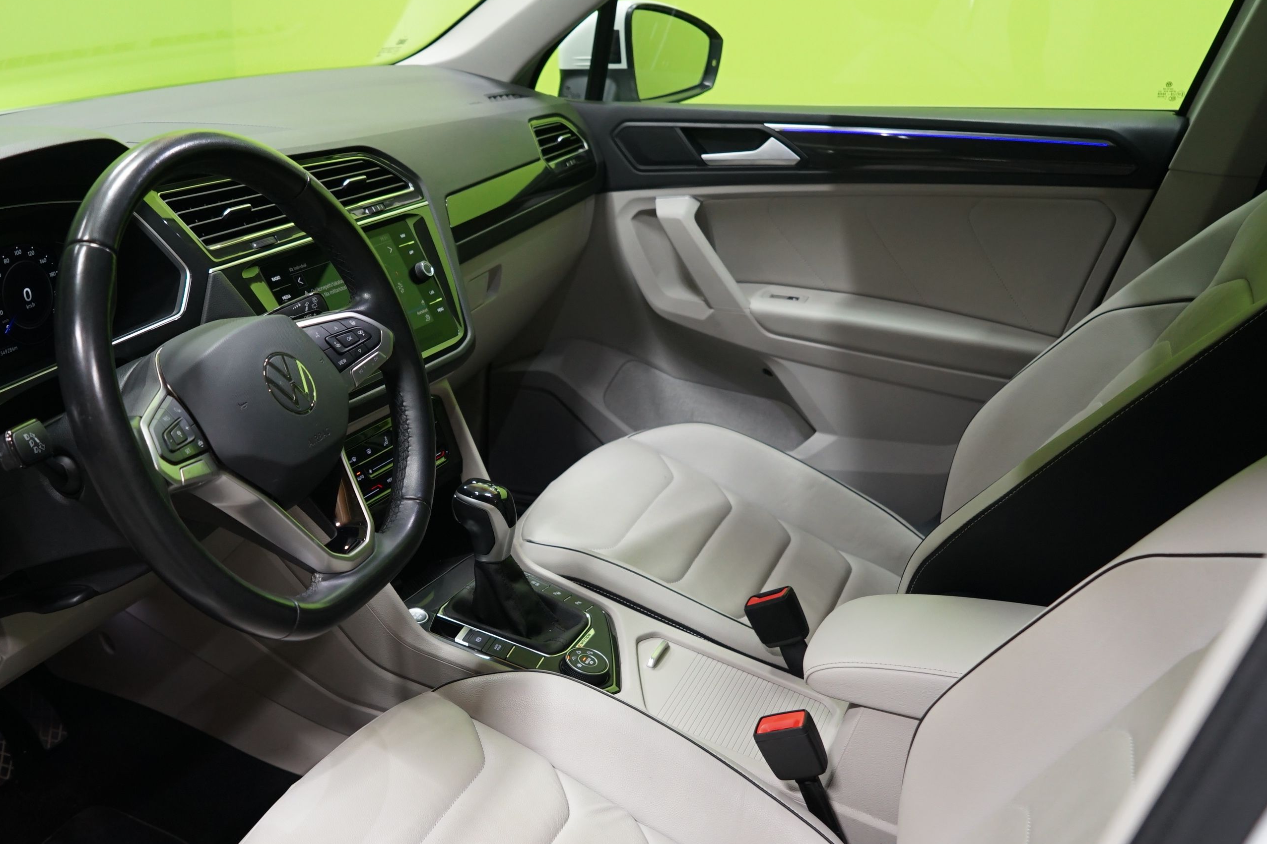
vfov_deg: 35.6
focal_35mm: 37
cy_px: 564
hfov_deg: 51.0
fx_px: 1302
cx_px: 427
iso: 800
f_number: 4.5
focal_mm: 24
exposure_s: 1/20
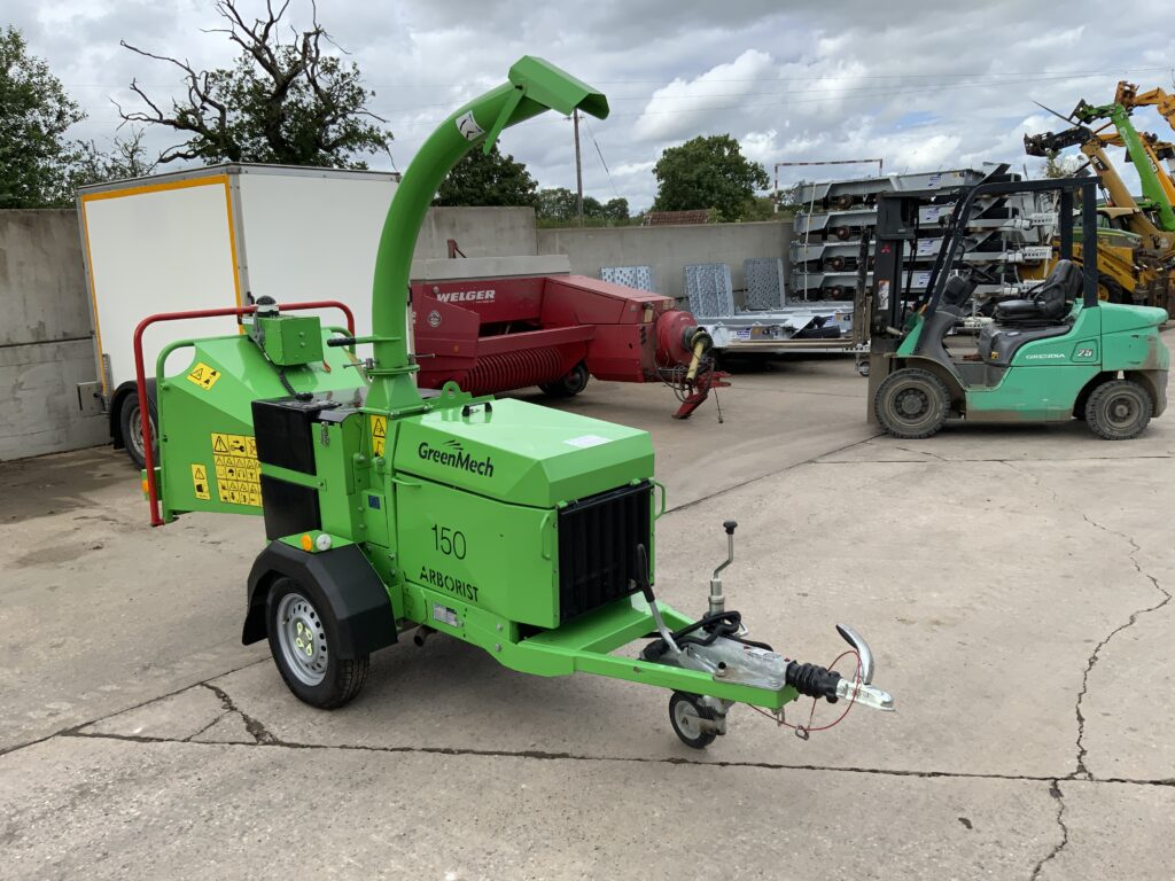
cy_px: 440
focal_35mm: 29
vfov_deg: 48.2
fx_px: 984
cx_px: 588
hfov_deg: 61.7
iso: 16
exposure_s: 1/1377
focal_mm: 3
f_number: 1.8
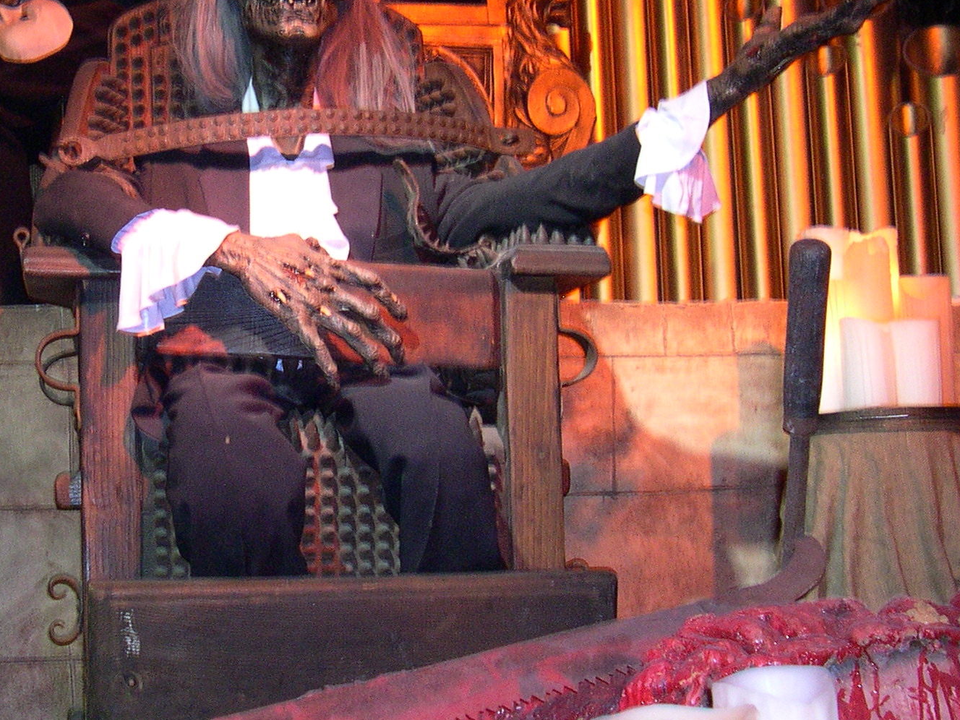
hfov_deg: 29.3
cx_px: 219
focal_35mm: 65
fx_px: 1803
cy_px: 293
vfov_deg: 22.6
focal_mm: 8
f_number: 2.8
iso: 400
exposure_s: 1/3
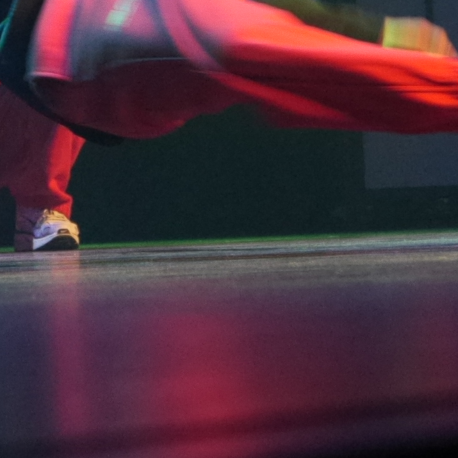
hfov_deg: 5.6
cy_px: -51
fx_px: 4670
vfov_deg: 5.6
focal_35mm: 312
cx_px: 121
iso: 3200
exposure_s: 1/125
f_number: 5.6
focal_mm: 54
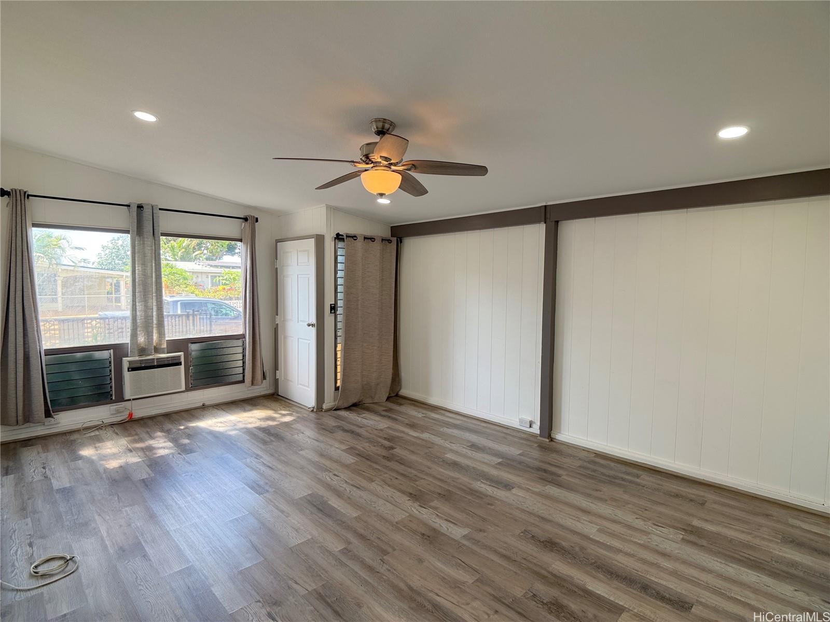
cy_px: 311
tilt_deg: -1.7
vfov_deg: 56.8
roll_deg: +0.1
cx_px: 415
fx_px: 575
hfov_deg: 71.6
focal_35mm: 24
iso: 100
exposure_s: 1/262
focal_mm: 6.76
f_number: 1.78
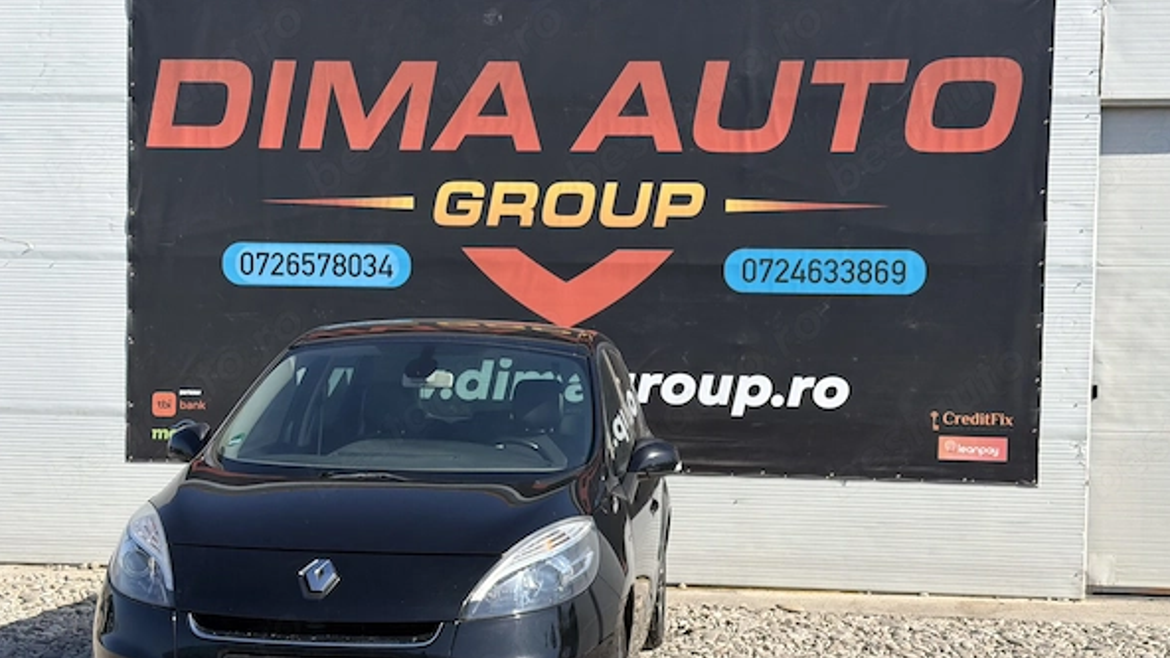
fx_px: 1644
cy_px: 427
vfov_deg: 22.6
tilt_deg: -2.4
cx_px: 587
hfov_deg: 39.2
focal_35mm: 53
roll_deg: -0.5
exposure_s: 1/4098
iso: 80
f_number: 1.78
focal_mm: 6.76
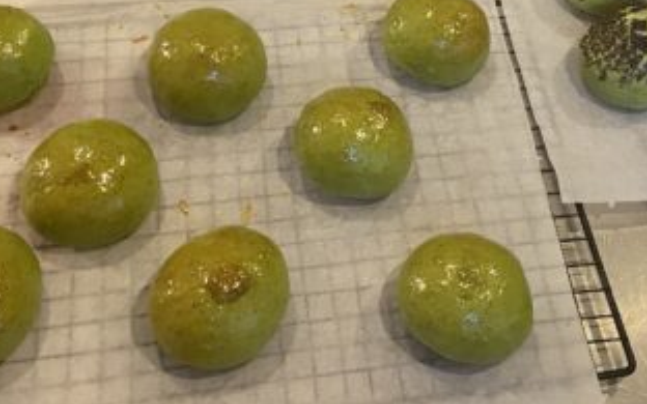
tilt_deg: -46.5
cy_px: 0
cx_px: 418
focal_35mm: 59
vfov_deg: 21.2
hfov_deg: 34.3
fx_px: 1040
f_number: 1.8
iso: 500
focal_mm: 4.25
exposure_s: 1/50
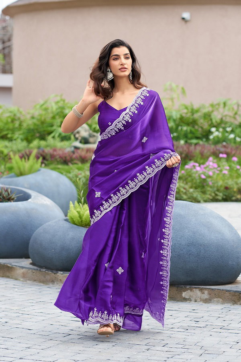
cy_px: 181
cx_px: 120
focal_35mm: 85
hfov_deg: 16.1
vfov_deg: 23.9
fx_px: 853
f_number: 2.8
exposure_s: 1/200
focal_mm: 85
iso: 125
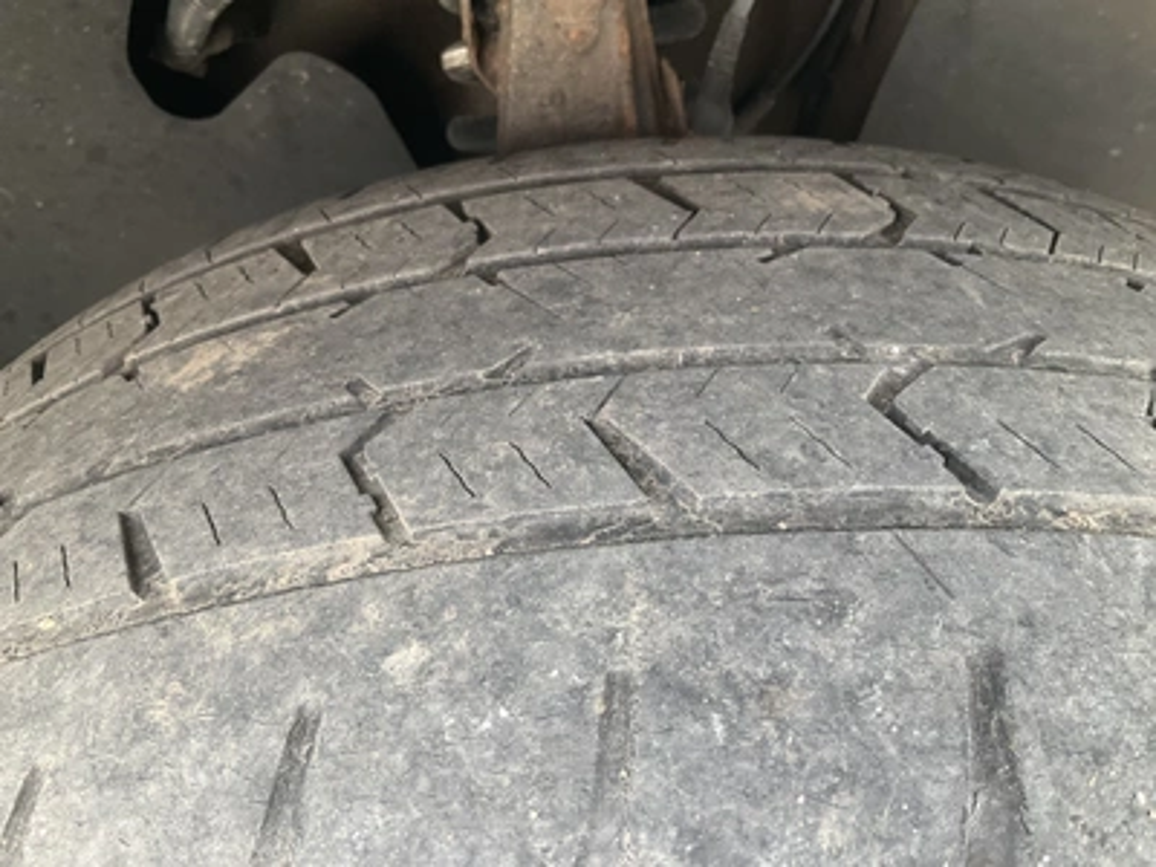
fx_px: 968
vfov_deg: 48.2
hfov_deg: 61.7
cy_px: 434
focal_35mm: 29
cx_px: 578
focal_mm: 3
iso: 64
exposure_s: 1/89
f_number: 1.8
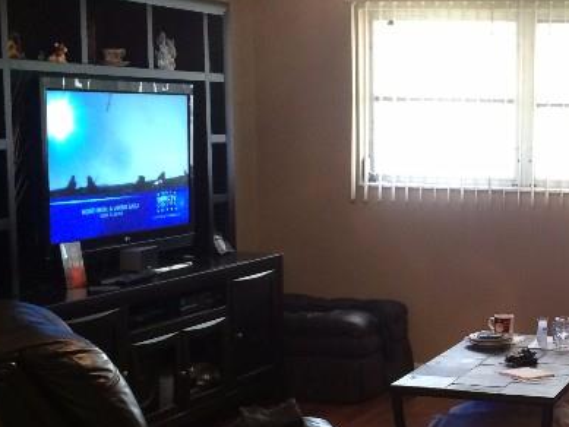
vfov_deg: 18.6
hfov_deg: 23.7
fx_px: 1299
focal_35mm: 79
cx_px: 565
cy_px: 292
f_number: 2.2
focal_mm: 4.12
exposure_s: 1/30
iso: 200
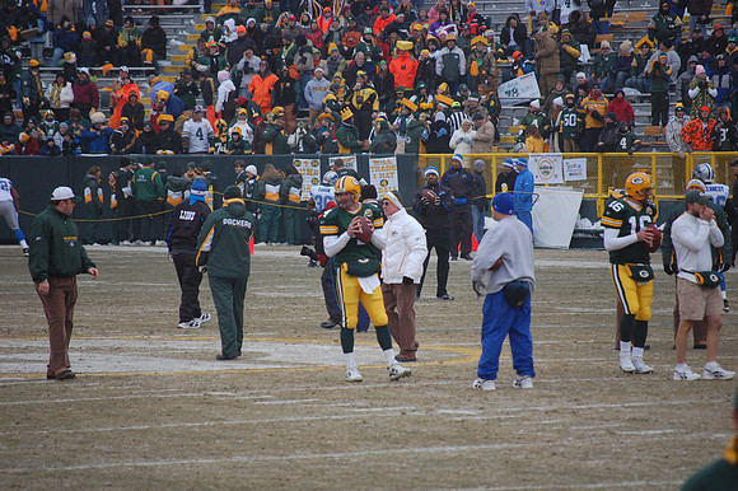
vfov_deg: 4.6
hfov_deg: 6.9
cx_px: 369
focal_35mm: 300
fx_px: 6146
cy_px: 246
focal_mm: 200
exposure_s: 1/1250
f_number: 5.6
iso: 800
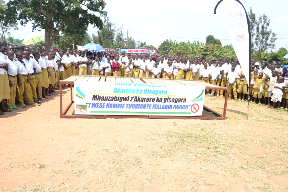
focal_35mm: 27
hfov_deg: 67.4
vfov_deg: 47.9
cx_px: 144
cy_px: 96
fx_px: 216
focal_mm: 18
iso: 800
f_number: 5.6
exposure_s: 1/1250
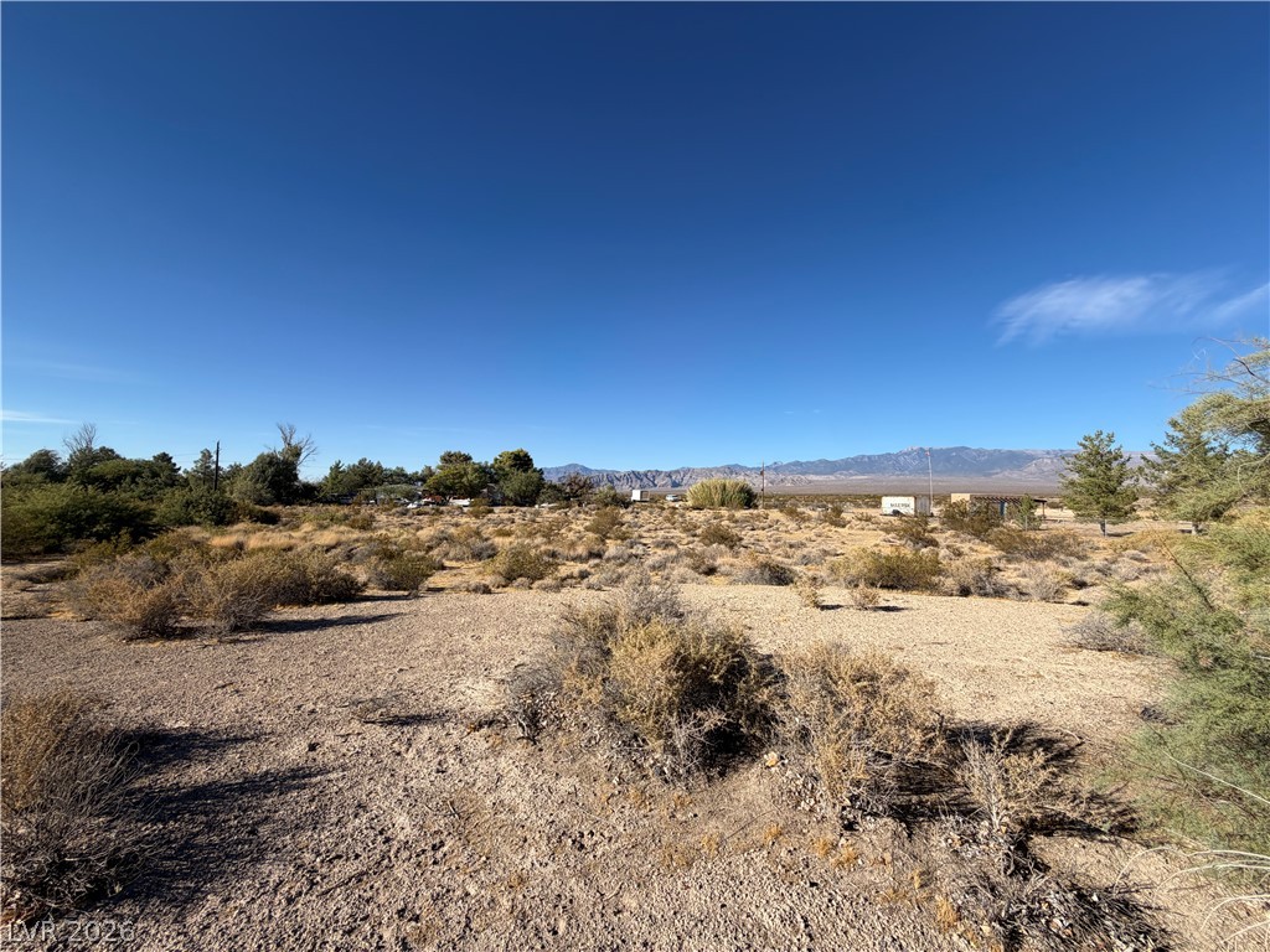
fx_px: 514
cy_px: 476
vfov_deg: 85.7
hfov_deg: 102.1
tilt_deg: +3.2
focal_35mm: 14
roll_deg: -0.5
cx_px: 635
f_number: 2.2
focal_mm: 2.22
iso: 20
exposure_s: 1/955
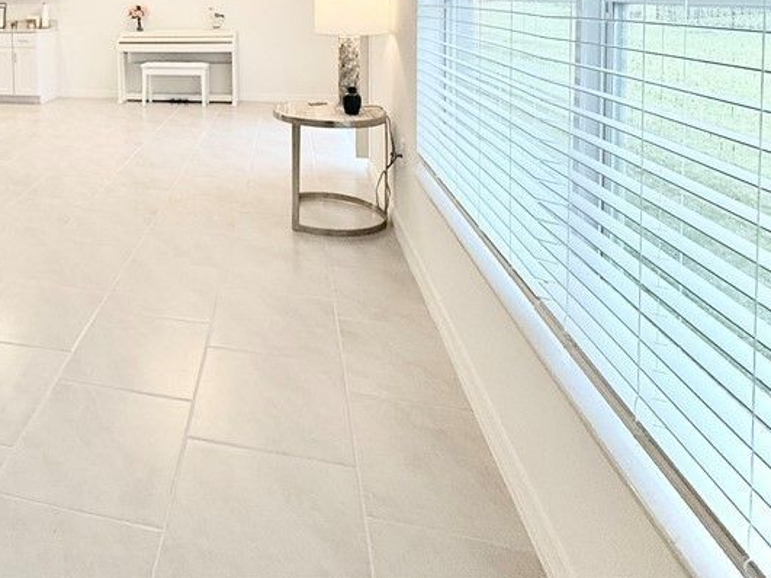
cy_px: 28
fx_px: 601
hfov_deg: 58.6
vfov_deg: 45.1
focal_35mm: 27
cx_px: 121
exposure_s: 1/120
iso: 200
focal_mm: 2.22
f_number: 2.2
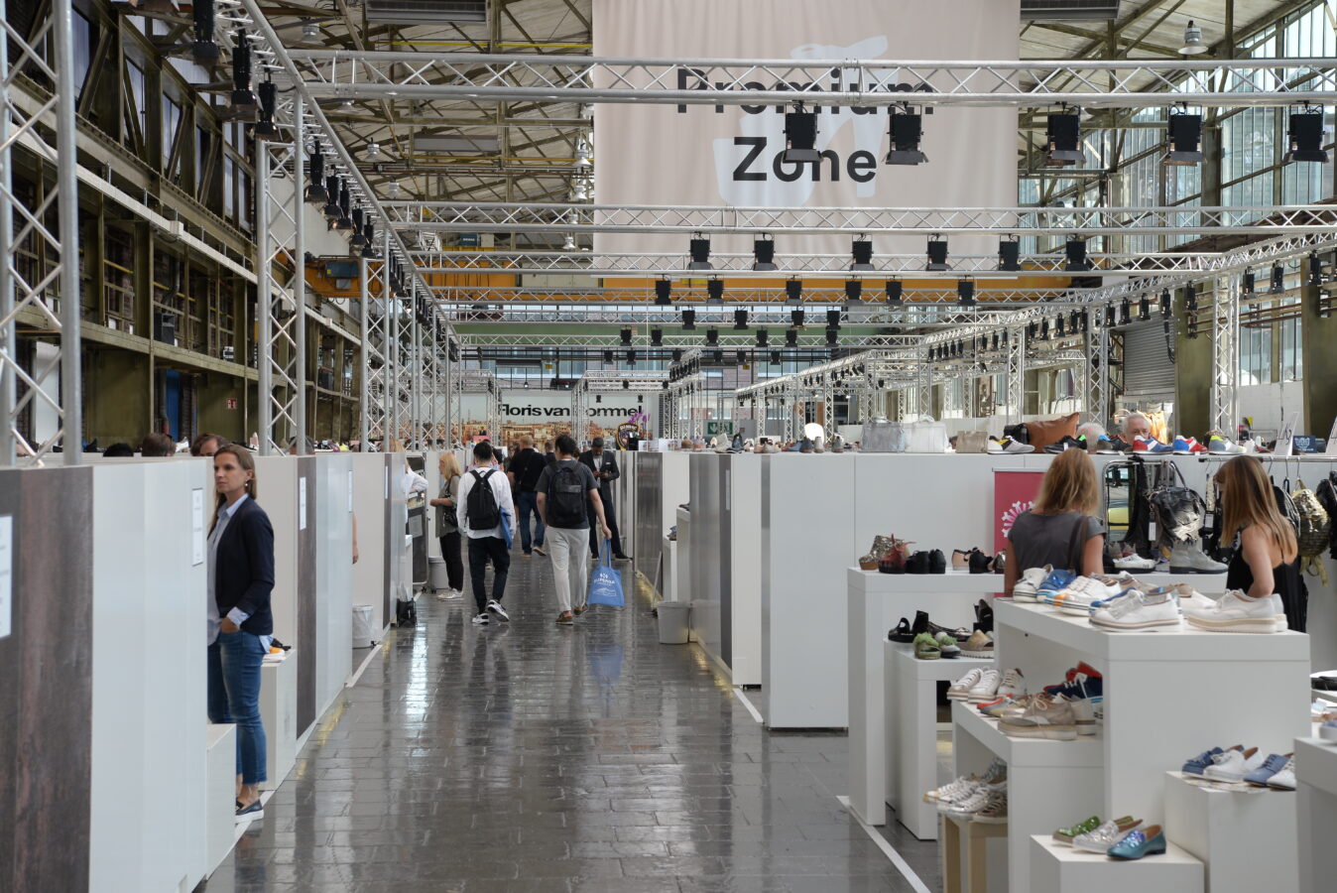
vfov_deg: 21.9
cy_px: 446
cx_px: 668
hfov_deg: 32.4
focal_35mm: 62
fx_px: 2303
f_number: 8
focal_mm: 62
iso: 400
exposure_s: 1/160
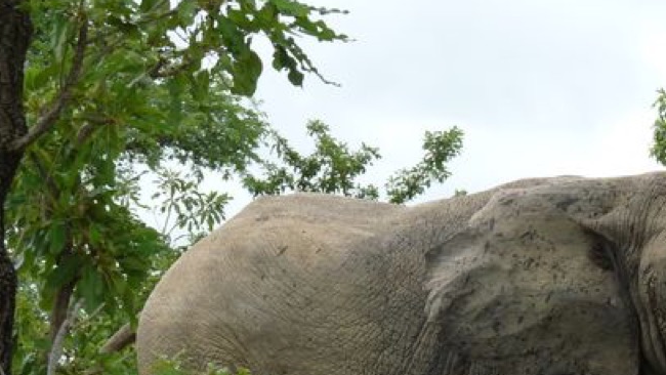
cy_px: 407
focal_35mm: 268
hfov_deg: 8.0
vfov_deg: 4.5
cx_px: 471
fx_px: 4734
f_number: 5
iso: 160
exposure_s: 1/320
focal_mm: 22.3
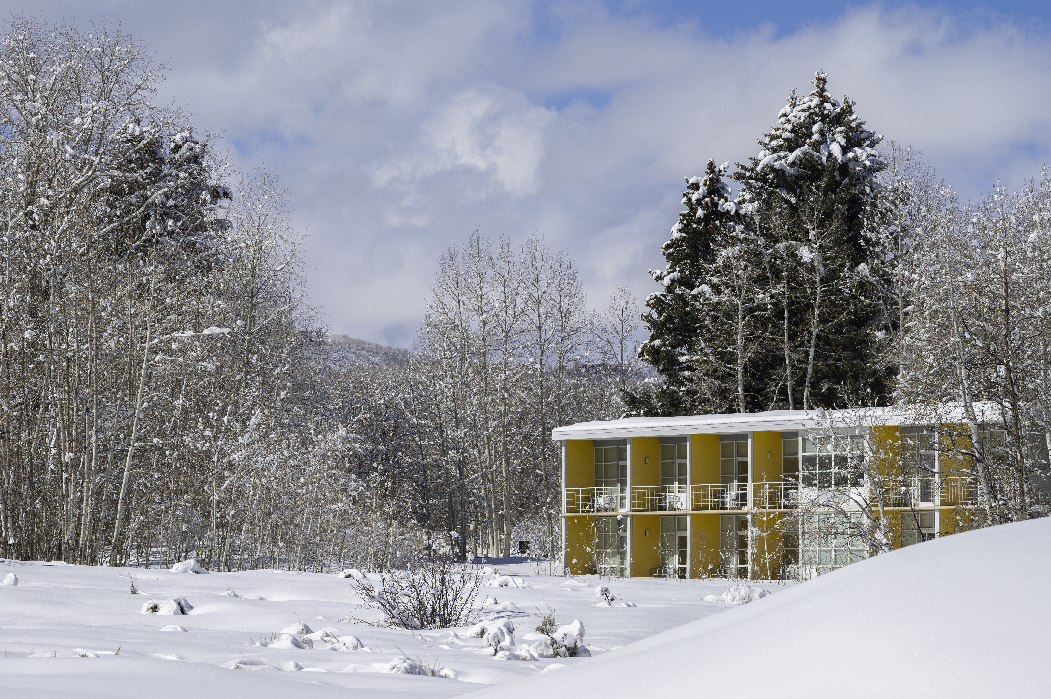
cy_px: 350
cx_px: 526
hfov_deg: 13.7
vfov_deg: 9.1
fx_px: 4376
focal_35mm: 150
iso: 100
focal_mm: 150
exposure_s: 1/400
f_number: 10
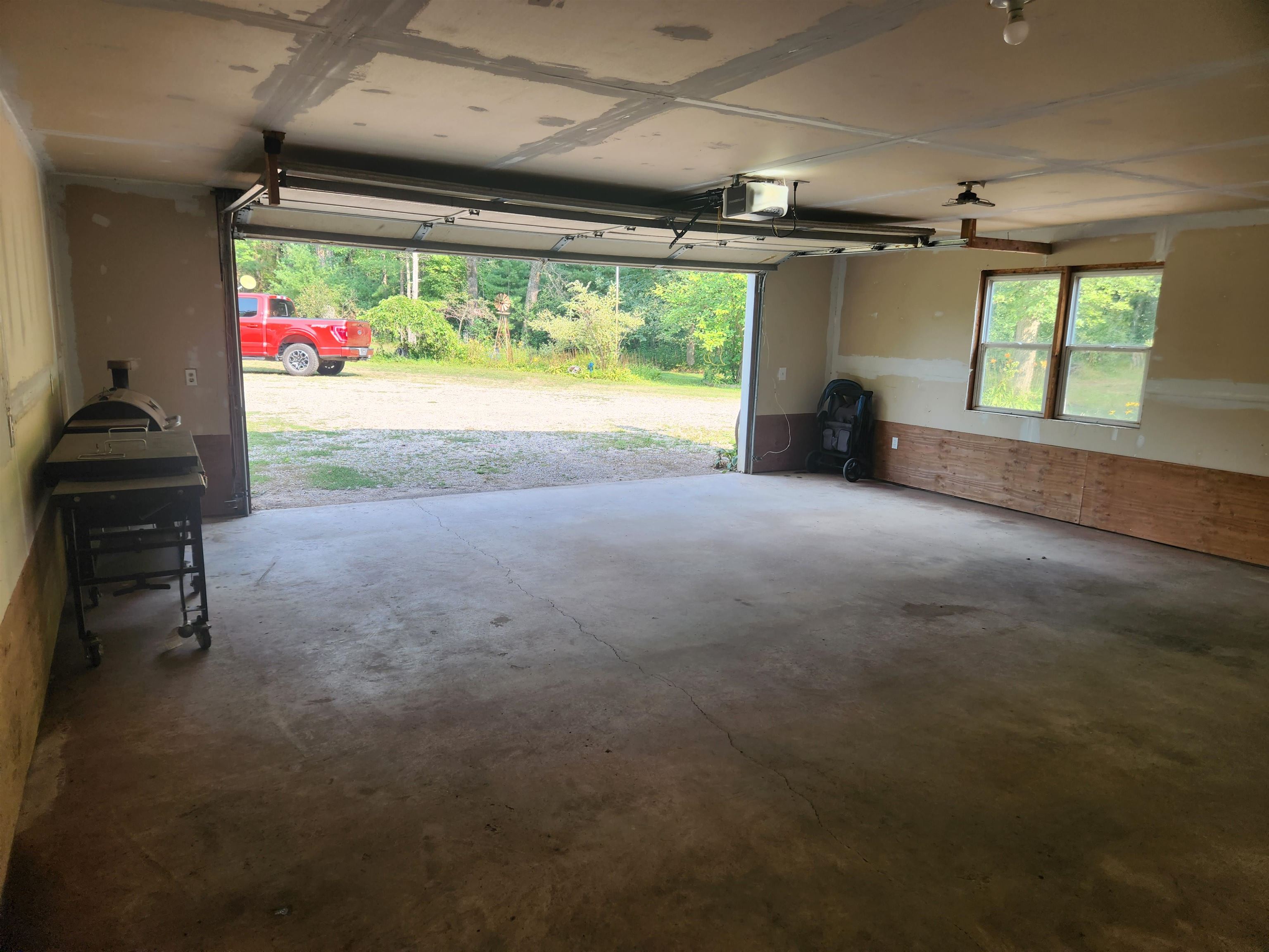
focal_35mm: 23
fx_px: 843
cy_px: 476
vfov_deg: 58.9
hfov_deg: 73.9
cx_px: 634
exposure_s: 1/180
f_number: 1.8
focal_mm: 5.4
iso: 40
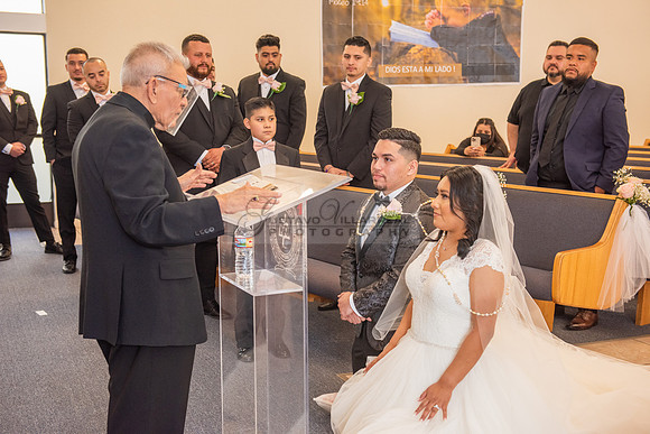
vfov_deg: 28.1
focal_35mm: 48
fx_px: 867
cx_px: 325
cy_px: 217
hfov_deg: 41.1
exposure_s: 1/100
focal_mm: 48
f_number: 5
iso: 1250
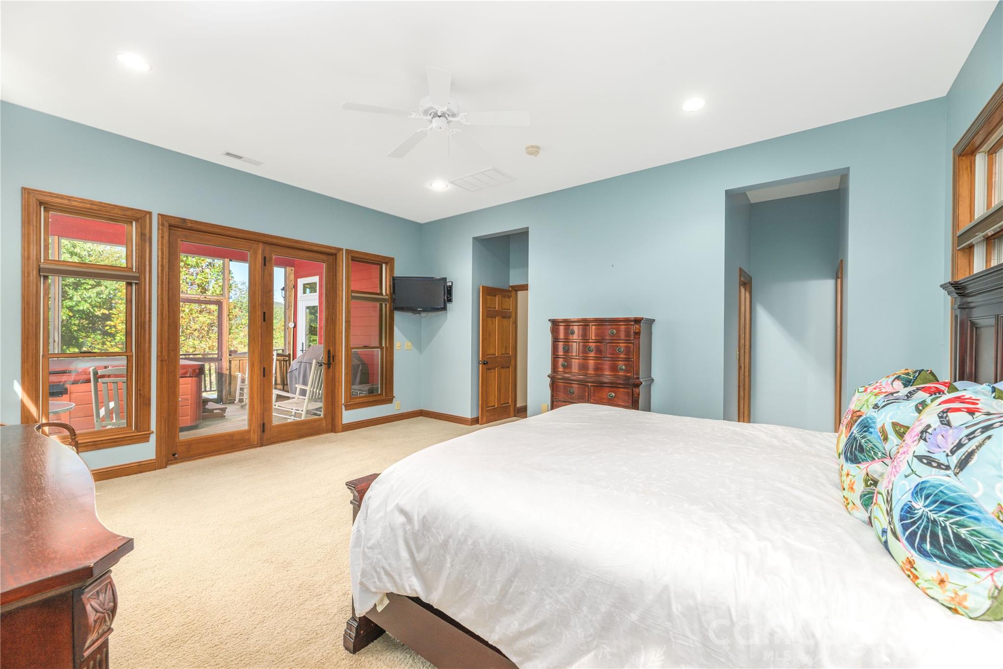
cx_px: 502
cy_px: 334
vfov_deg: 81.2
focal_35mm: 14
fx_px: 390
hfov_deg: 104.3
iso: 320
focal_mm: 14
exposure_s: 1/125
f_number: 8
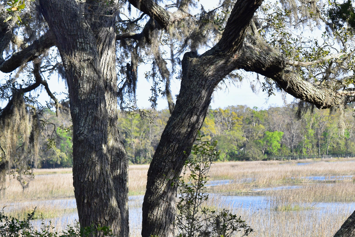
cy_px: 174
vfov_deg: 10.6
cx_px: 261
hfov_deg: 15.8
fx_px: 1272
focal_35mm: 129
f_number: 9
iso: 400
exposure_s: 1/160
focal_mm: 46
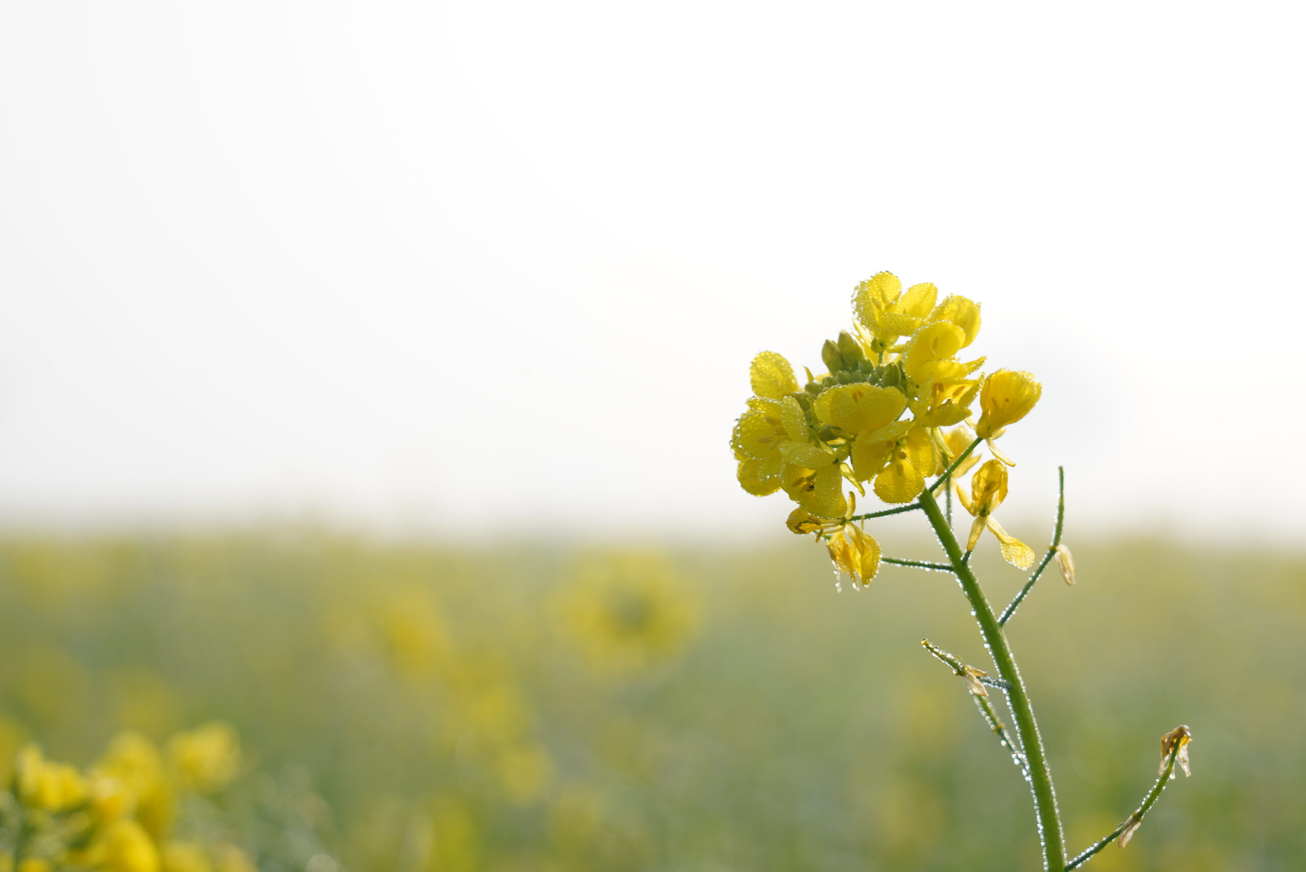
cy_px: 436
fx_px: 3810
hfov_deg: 19.5
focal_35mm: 105
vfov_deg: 13.0
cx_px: 653
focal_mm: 105
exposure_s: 1/200
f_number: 9
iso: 160
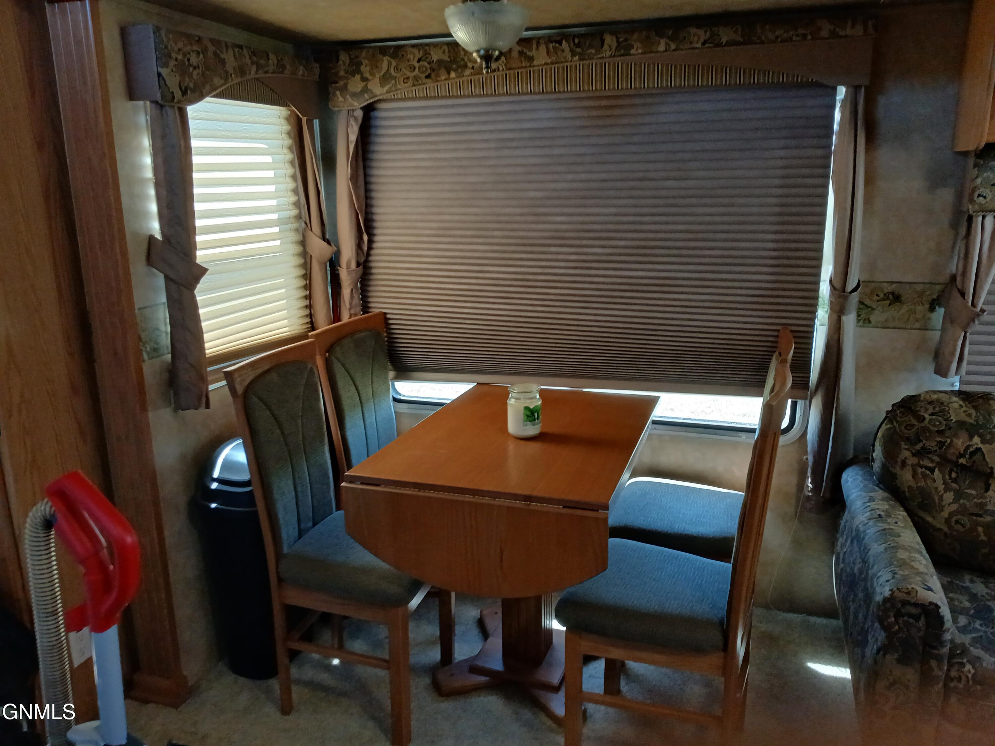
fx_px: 747
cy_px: 373
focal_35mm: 26
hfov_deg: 67.3
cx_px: 498
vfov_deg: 53.1
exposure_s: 1/24
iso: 320
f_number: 1.8
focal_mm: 3.98
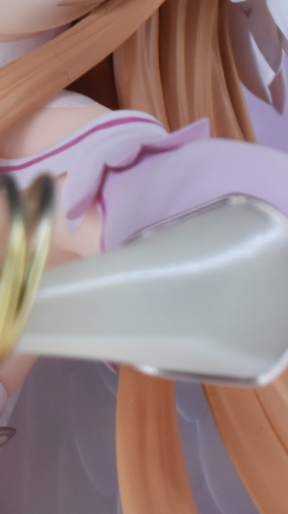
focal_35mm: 329
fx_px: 4475
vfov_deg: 6.5
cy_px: -69
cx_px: -80
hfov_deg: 3.7
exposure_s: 1/160
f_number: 8
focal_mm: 55
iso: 640
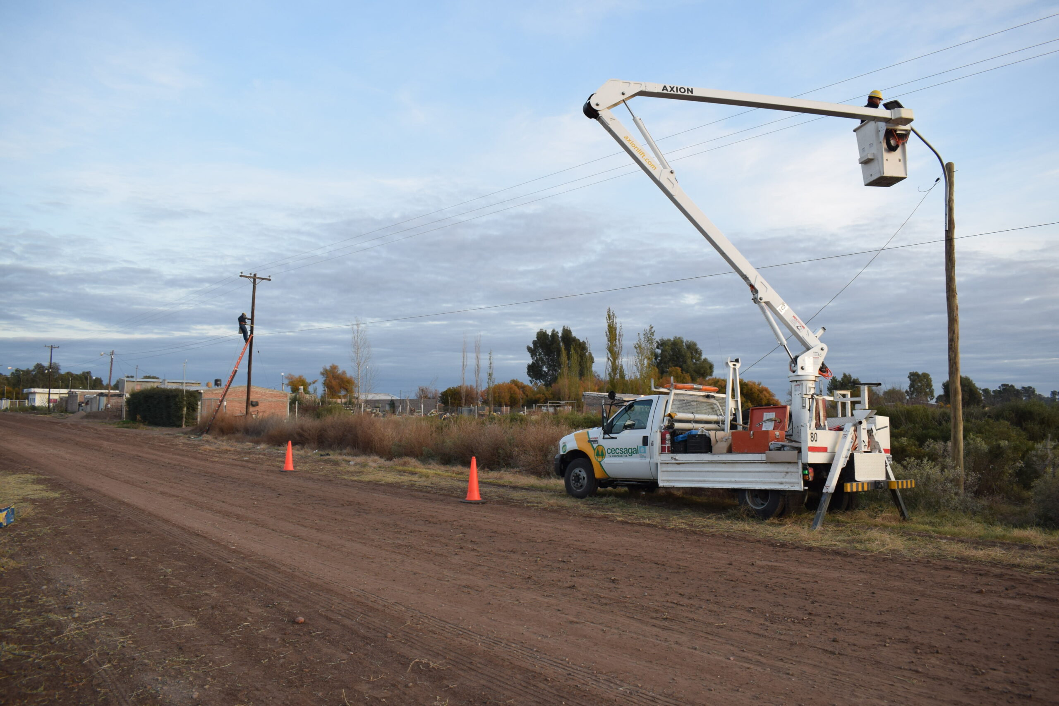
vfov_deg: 48.0
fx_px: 794
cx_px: 530
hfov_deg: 67.4
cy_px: 353
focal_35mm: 27
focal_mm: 18
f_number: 5.6
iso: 400
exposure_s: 1/125
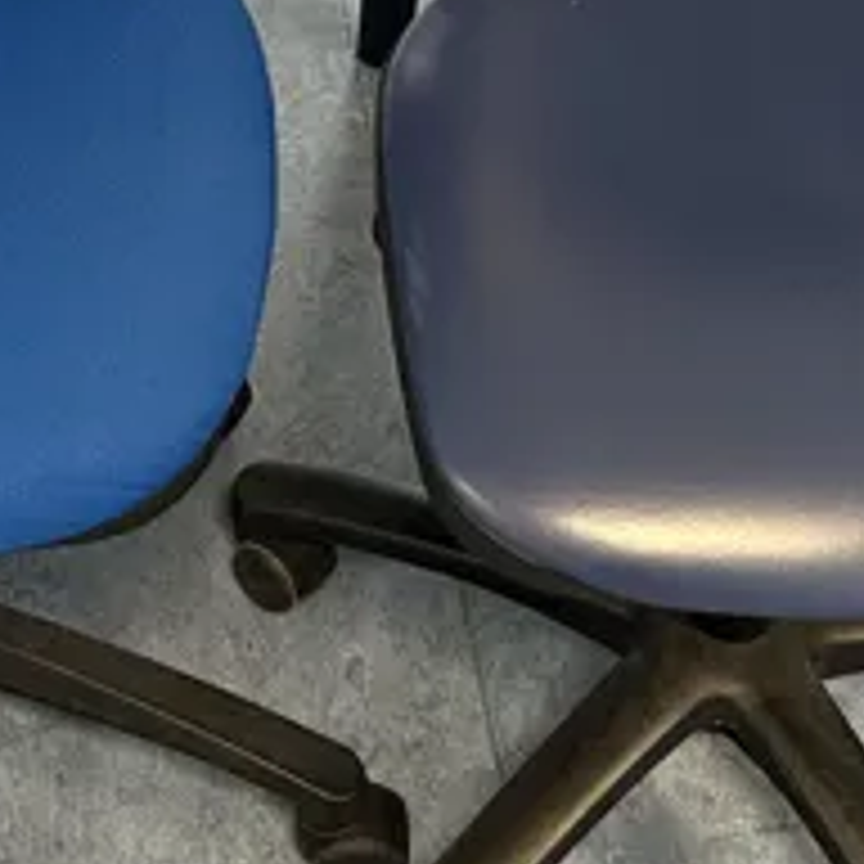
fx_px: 2711
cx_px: 410
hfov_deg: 18.1
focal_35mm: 96
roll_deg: -3.8
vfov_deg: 17.8
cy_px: 50
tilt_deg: -40.1
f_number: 1.5
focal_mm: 5.7
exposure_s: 1/50
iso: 250
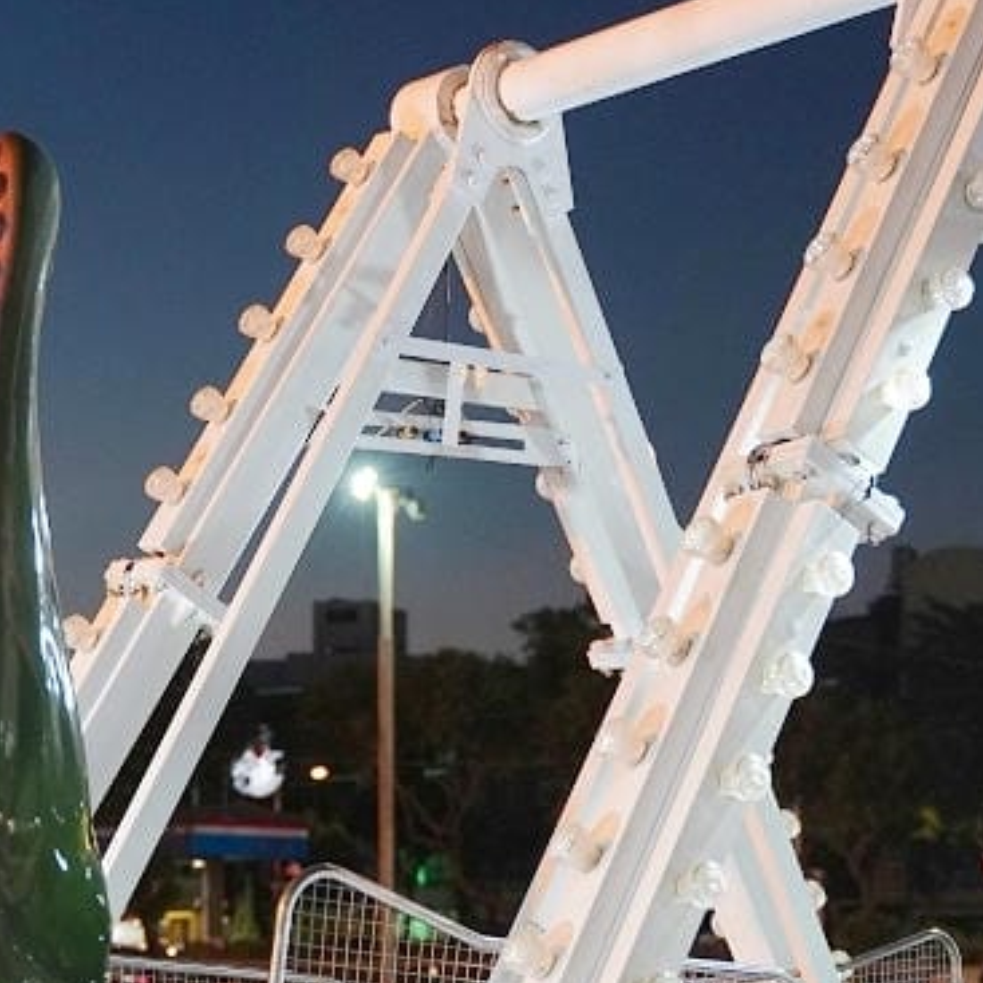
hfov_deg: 15.7
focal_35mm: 111
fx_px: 3566
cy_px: 806
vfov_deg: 15.6
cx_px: 635
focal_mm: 40
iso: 2000
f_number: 2.8
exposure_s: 1/160
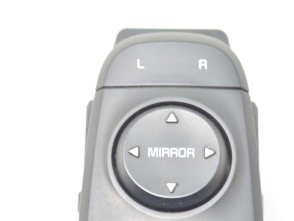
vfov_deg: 12.6
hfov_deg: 16.8
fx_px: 994
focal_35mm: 117
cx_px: 172
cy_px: 165
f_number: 5.3
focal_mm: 46
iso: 100
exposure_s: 1/6
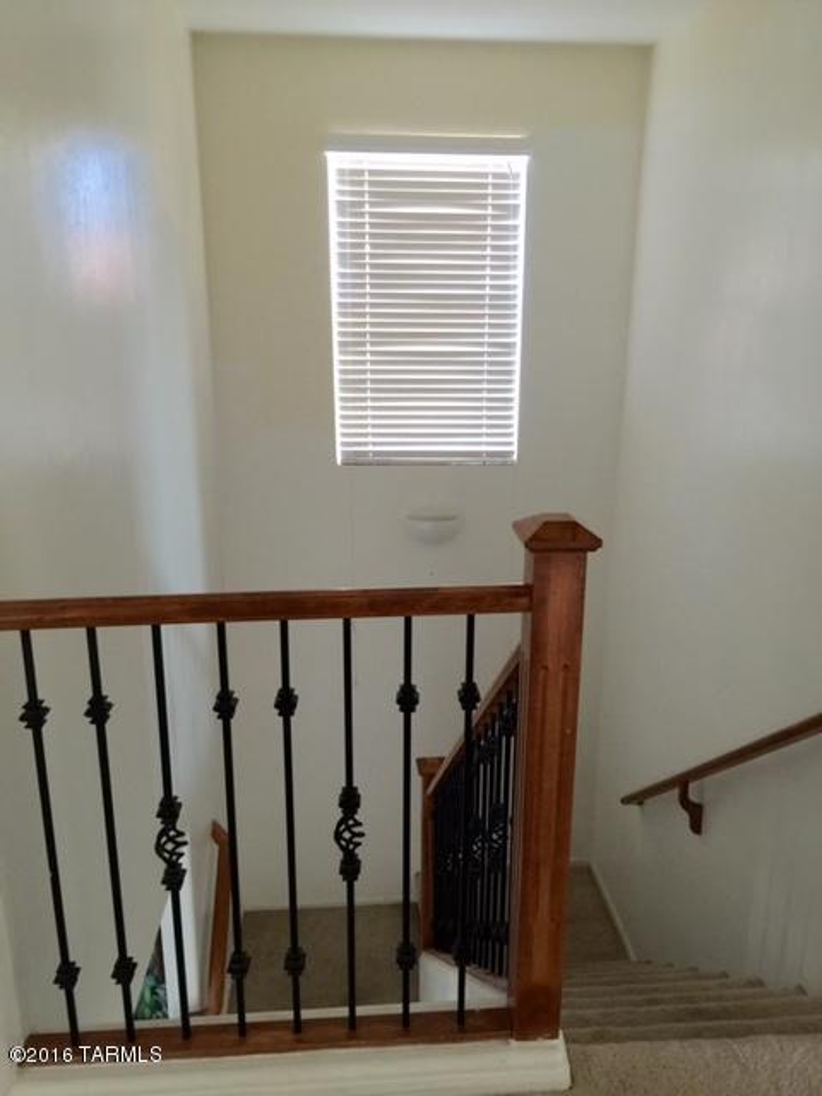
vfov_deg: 61.7
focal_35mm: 29
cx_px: 411
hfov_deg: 48.2
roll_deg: -0.4
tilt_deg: -15.1
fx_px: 918
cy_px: 548
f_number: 2.2
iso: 100
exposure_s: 1/10
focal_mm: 4.15
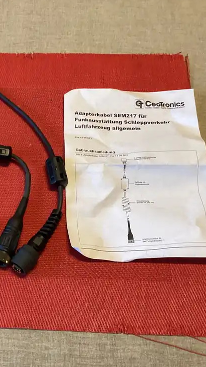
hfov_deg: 24.9
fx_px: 447
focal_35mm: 46
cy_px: 184
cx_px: 7
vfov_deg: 44.6
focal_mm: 3.3
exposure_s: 1/60
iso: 400
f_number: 2.4
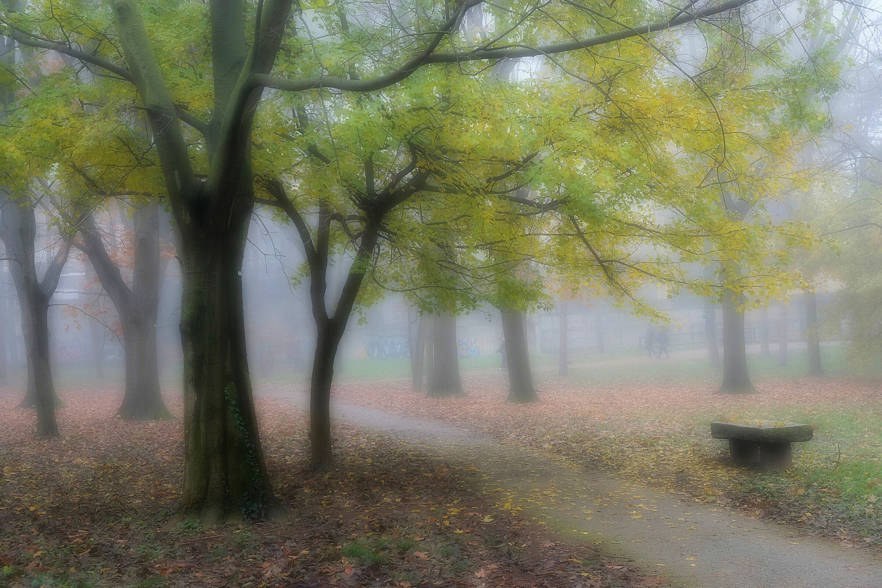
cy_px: 294
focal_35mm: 54
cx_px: 441
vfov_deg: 25.1
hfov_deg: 36.9
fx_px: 1323
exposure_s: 1/210
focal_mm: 35.8
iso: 800
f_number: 5.6
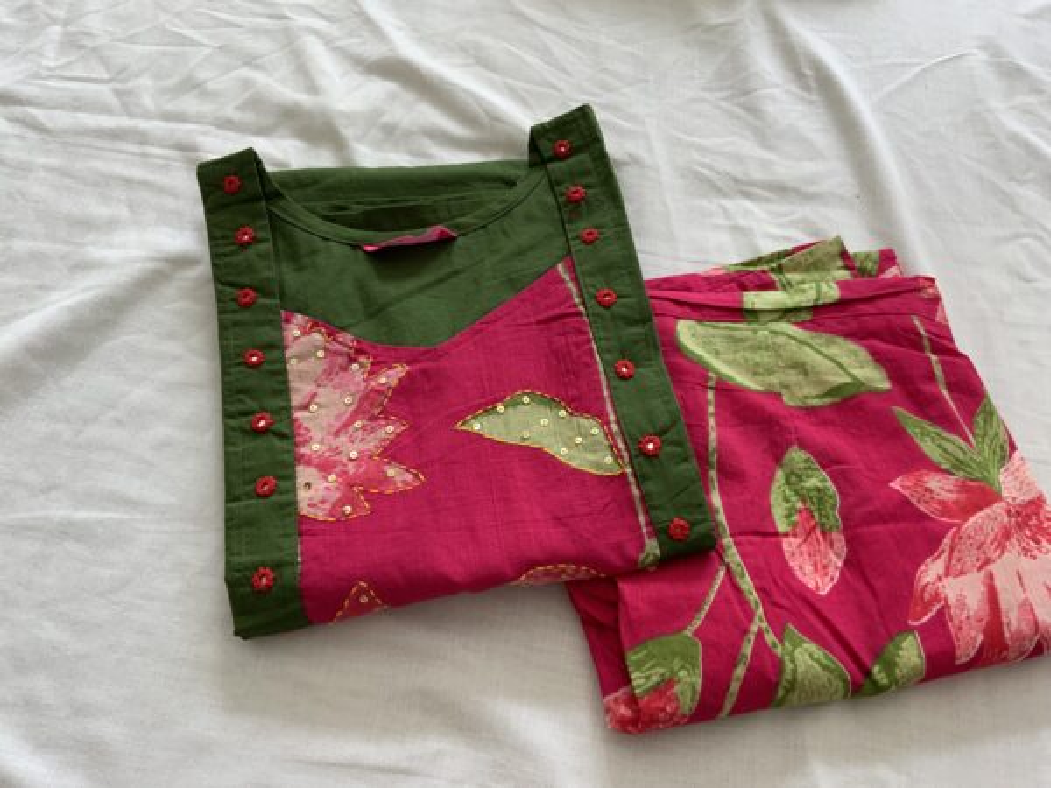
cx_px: 526
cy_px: 394
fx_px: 880
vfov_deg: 48.2
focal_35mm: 29
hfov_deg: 61.7
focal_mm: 3
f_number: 1.8
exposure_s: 1/122
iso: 20
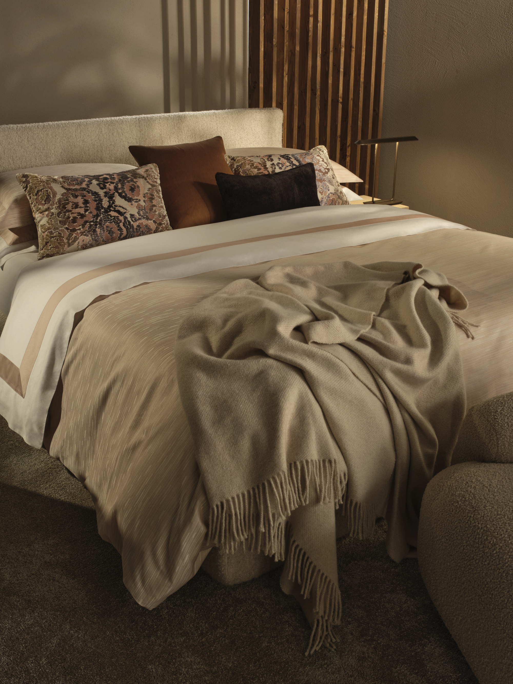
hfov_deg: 36.0
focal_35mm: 40
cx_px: 256
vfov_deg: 46.8
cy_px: 342
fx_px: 790
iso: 400
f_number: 18
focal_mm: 50.8
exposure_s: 1/6
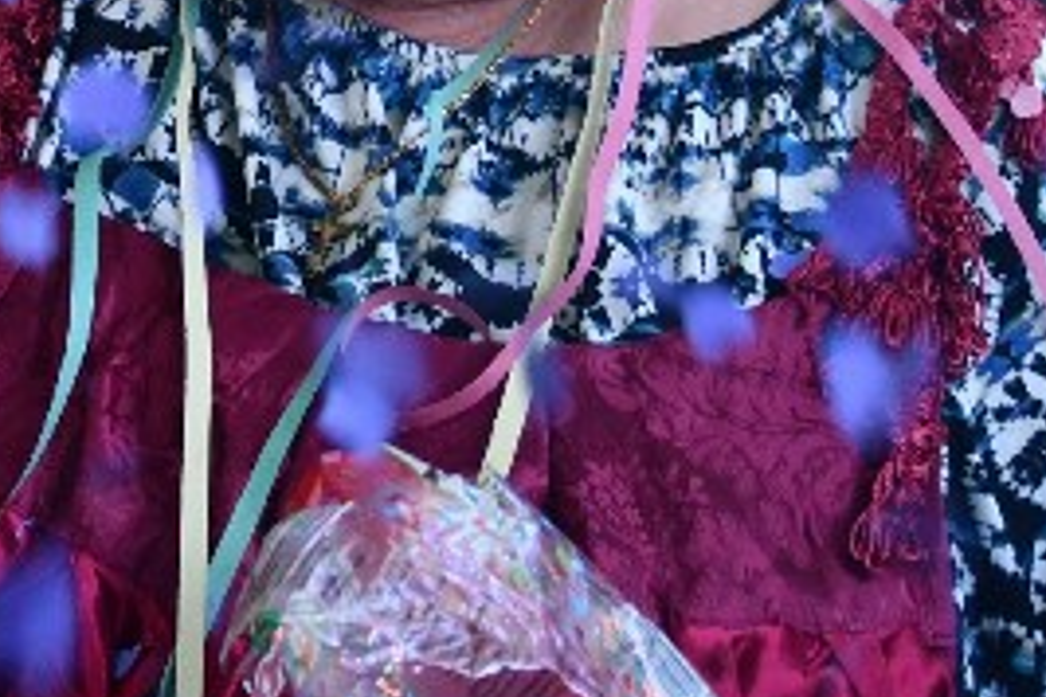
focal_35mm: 142
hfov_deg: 14.3
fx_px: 4126
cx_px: 165
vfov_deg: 9.5
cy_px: -227
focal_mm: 25
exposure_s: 1/200
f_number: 4
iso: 800
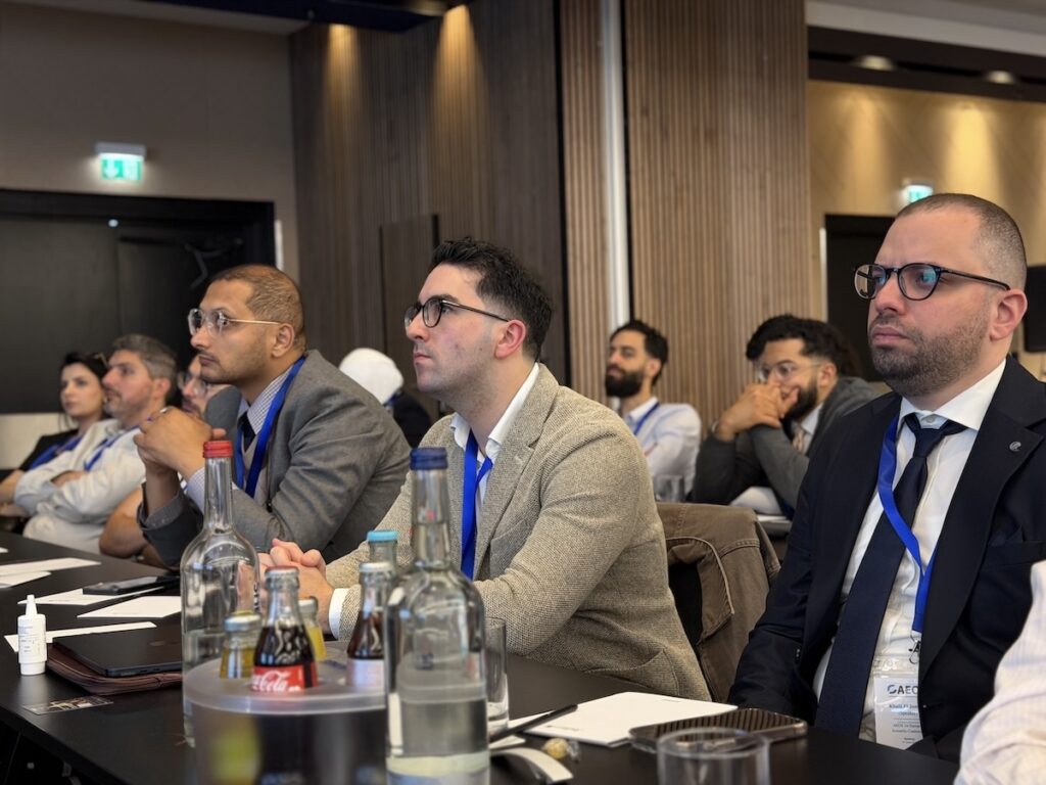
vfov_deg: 30.3
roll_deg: +1.7
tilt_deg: -0.3
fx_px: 1450
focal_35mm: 48
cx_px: 523
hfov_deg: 39.7
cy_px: 392
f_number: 1.78
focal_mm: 6.76
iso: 250
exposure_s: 1/50
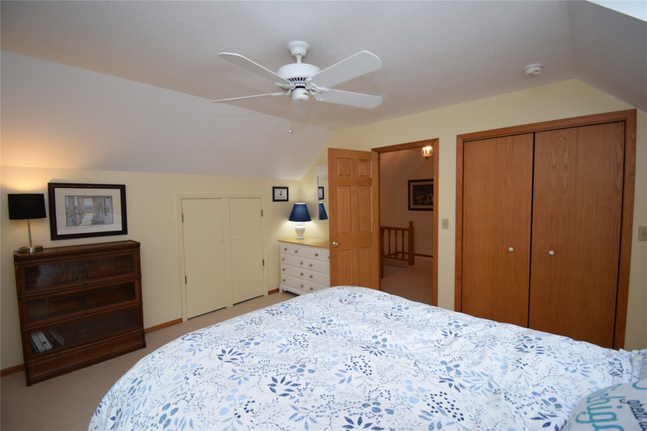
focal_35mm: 15
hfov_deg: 100.4
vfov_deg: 77.3
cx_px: 324
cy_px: 216
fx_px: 270
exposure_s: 1/60
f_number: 4.5
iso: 500
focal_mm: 10
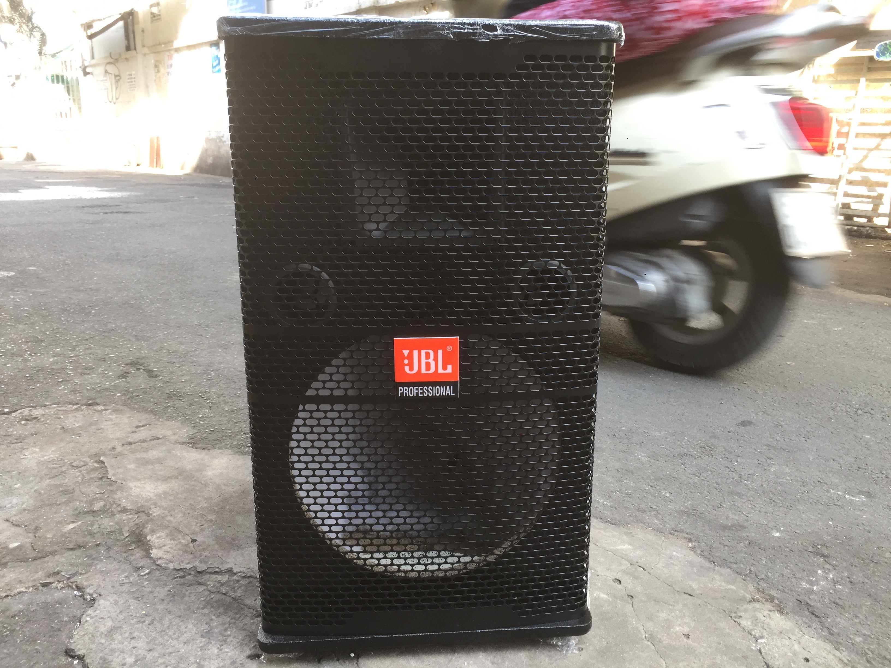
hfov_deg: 61.7
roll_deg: -2.2
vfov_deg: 48.2
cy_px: 334
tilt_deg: -12.9
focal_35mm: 29
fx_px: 746
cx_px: 446
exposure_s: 1/100
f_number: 2.2
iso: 50
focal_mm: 4.15
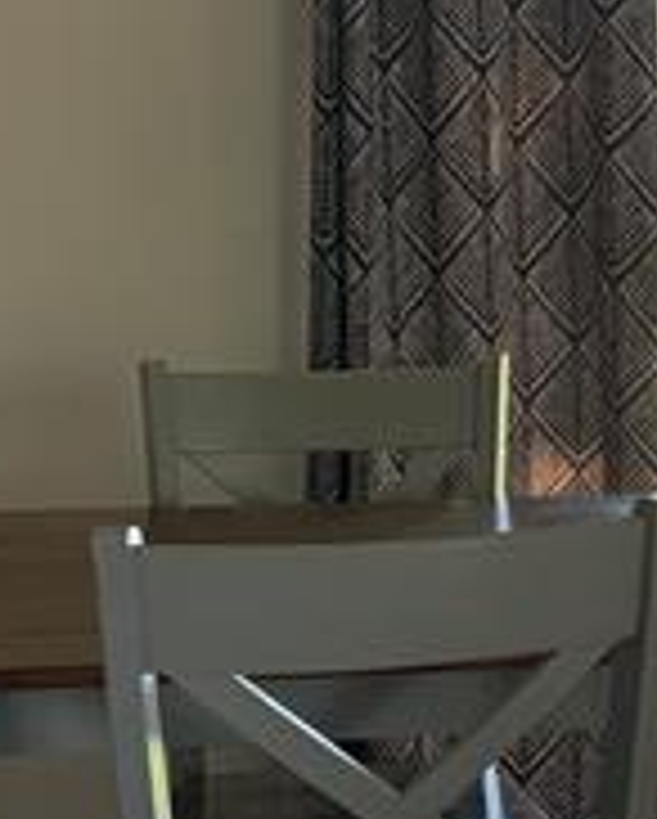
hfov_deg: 14.1
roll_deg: +0.3
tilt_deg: -8.0
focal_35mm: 107
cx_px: 729
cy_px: 454
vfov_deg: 17.9
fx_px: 2596
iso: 125
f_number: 1.6
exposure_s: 1/121
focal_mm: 5.96
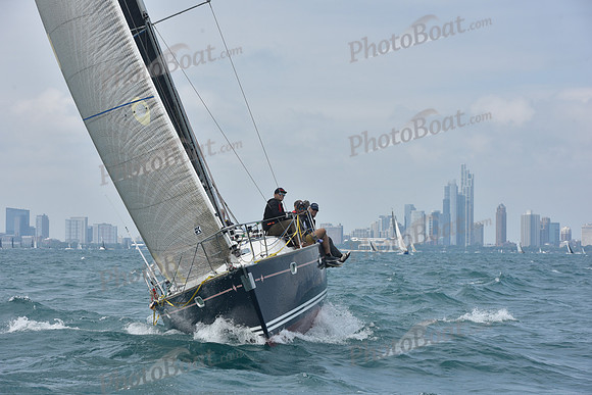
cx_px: 296
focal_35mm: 130
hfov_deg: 15.8
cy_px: 198
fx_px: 2138
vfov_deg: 10.6
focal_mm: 130
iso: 250
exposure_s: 1/800
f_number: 10
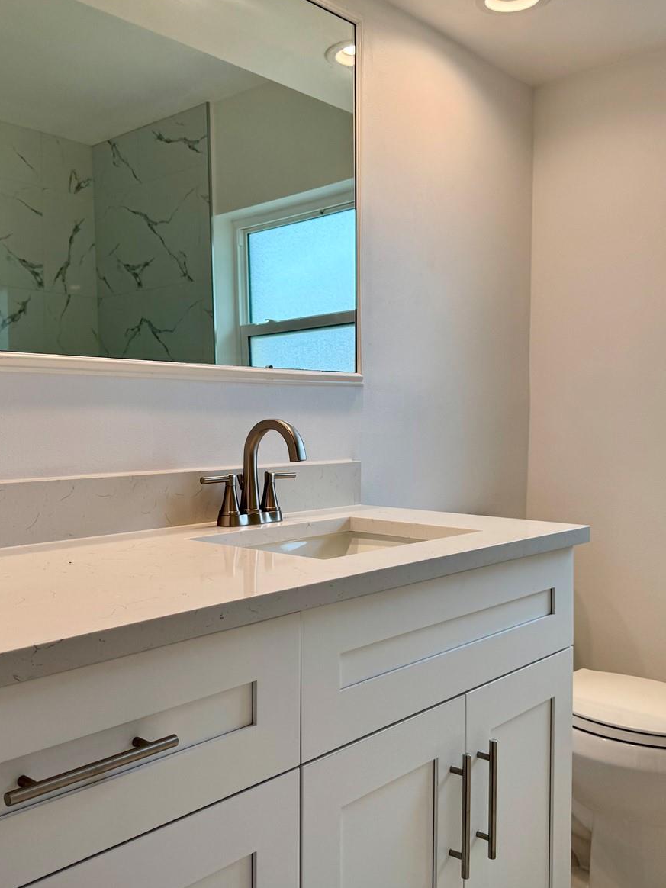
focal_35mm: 33
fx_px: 847
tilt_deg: -1.9
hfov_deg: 42.9
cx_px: 300
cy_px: 450
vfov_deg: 55.4
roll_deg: +0.7
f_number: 1.78
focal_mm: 6.76
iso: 80
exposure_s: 1/318
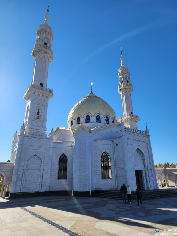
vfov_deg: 73.9
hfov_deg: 58.9
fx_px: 157
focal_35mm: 23
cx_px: 88
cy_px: 118
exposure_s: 1/952
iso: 12
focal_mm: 6.4
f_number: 1.8
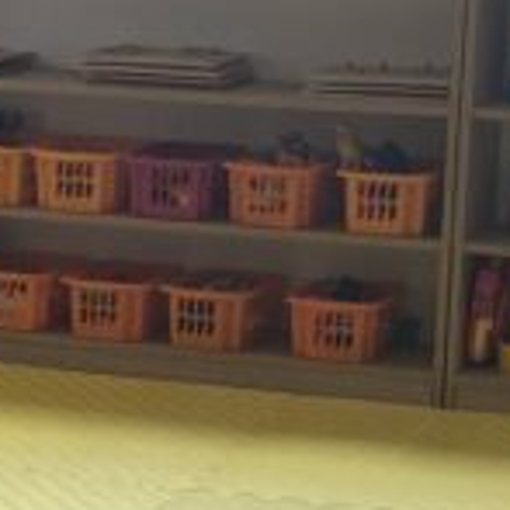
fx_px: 2084
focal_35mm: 125
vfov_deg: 13.8
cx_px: 3
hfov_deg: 13.8
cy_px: 454
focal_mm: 4.25
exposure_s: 1/121
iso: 40
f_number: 1.8
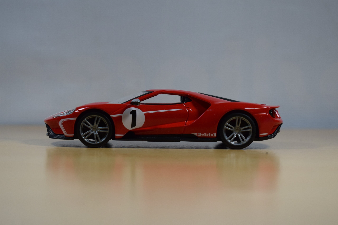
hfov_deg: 24.6
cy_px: 112
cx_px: 169
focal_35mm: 82
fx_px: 775
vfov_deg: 16.6
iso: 1250
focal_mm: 55
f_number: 5.6
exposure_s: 1/500
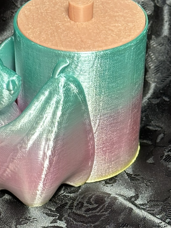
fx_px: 678
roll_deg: -0.8
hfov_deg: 14.3
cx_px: 47
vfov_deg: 19.1
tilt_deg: -33.9
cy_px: 111
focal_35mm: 103
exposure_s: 1/43
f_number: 1.78
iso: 250
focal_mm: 6.86
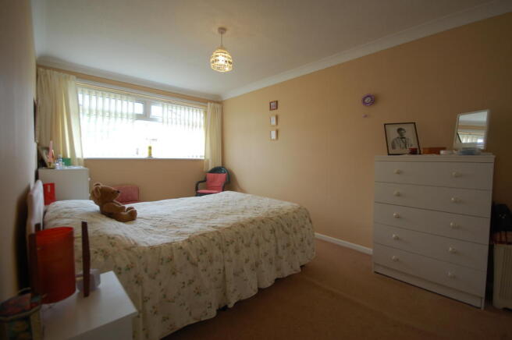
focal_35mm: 15
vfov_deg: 77.2
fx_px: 213
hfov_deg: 100.4
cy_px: 170
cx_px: 256
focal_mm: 10
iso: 400
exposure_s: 1/60
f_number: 4
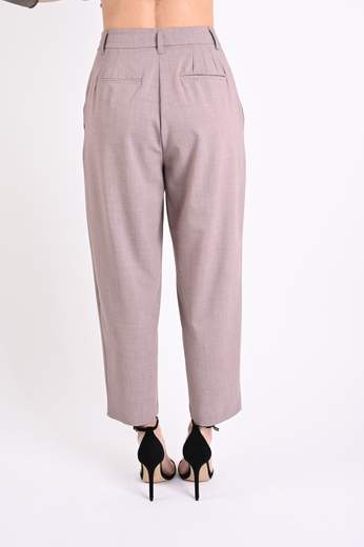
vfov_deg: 42.8
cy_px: 274
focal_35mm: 46
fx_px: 699
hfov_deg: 29.2
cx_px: 182
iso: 125
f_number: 9
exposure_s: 1/125
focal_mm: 46
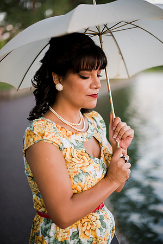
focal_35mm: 50
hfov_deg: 27.0
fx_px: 340
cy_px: 122
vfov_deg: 39.6
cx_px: 82
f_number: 1.8
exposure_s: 1/200
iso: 200
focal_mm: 50
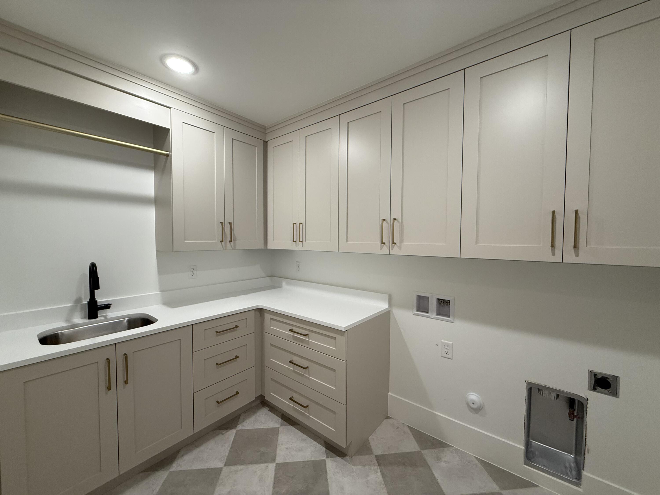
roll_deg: -0.3
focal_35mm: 14
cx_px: 330
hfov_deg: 102.1
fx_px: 267
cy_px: 248
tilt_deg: -1.6
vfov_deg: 85.7
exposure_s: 1/120
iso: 200
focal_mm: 2.22
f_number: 2.2
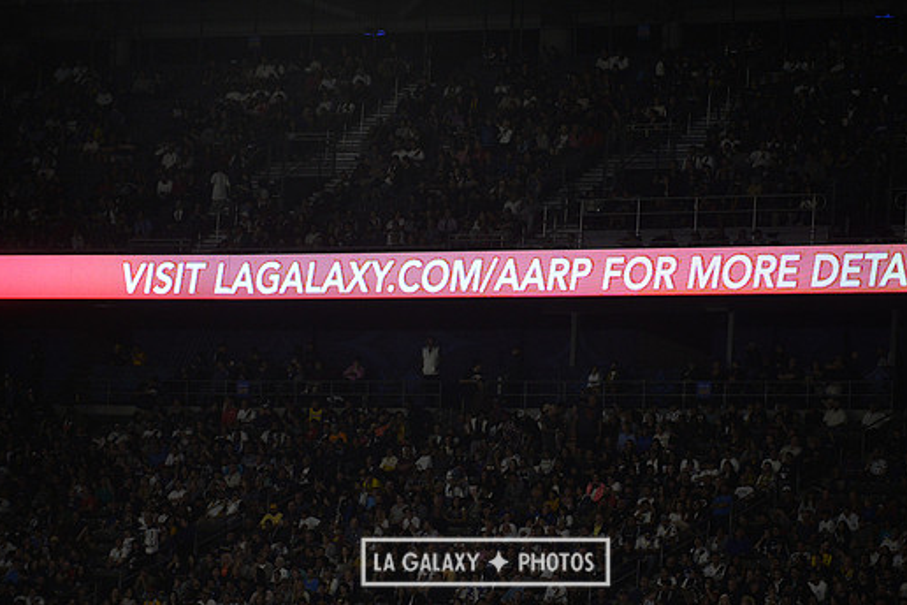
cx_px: 485
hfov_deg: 9.1
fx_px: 5668
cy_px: 298
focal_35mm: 225
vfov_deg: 6.1
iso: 1600
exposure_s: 1/3200
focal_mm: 200
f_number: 2.8
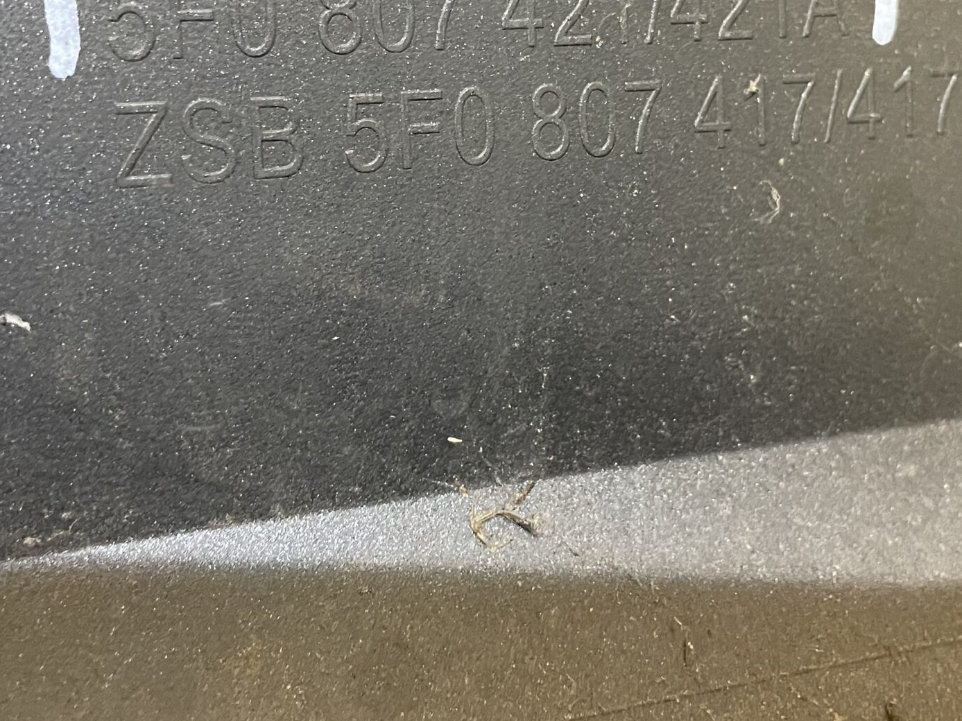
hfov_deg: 39.4
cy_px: 152
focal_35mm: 48
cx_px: 595
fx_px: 1334
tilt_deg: -76.5
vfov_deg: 29.6
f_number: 1.6
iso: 400
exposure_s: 1/50
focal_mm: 4.2
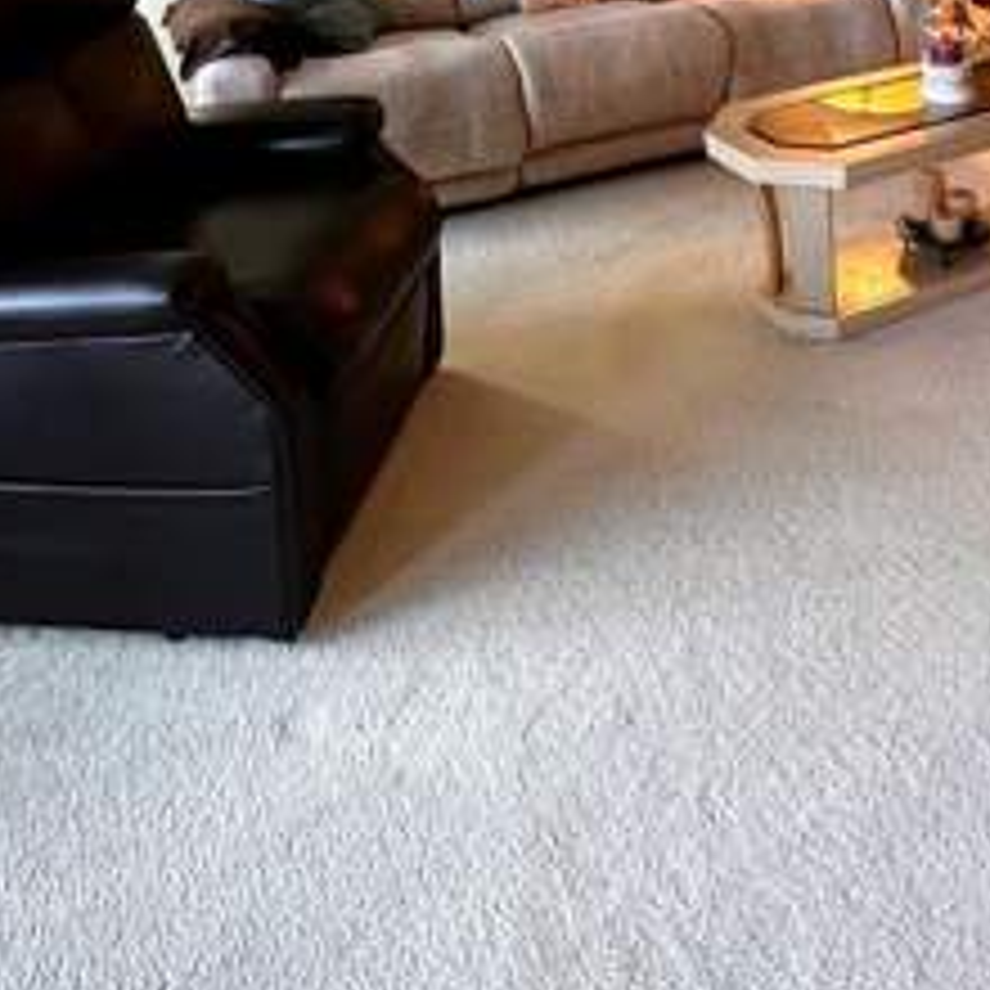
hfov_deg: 45.3
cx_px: 666
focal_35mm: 36
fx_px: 1165
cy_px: -140
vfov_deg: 37.3
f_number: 2.2
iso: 200
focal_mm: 2.22
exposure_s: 1/60
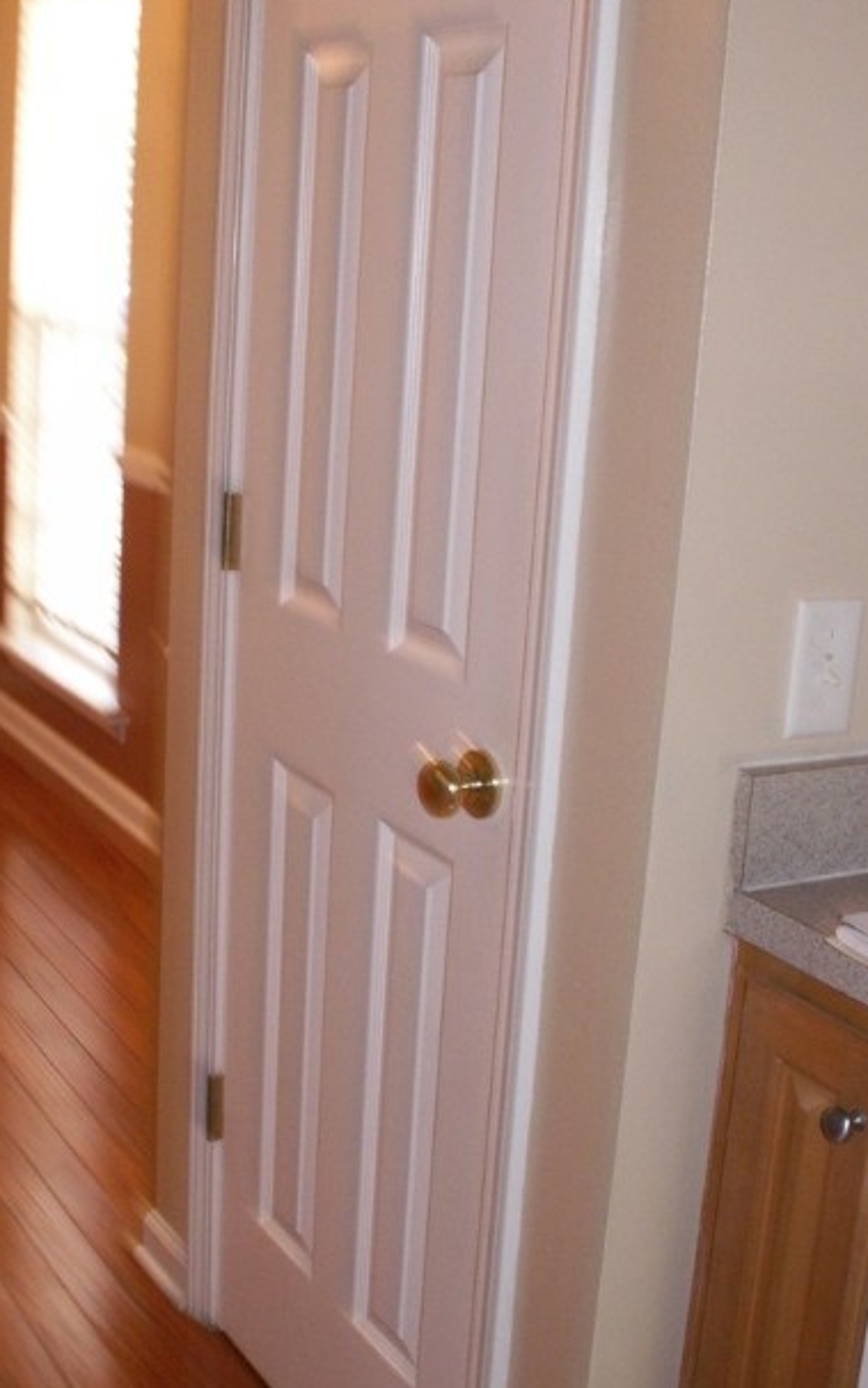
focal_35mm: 47
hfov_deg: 27.4
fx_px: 1778
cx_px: 463
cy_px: 699
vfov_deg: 42.6
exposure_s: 1/50
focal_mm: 5.86
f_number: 2.8
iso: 160
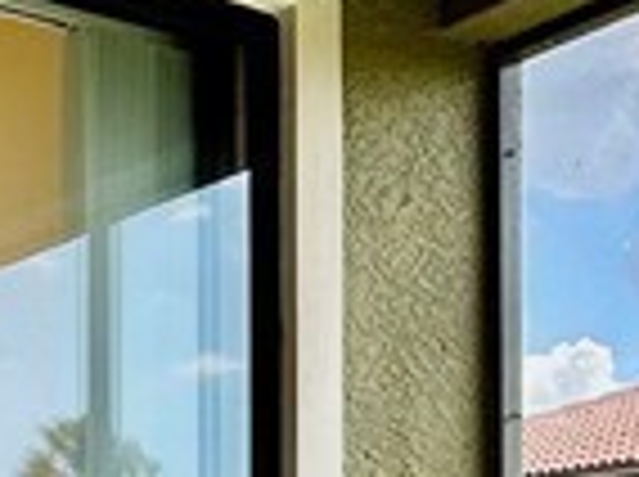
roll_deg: +0.0
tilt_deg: +0.0
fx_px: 1861
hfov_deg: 19.3
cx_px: 522
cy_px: 693
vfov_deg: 13.8
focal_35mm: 101
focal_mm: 2.22
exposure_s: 1/400
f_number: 2.2
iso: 40
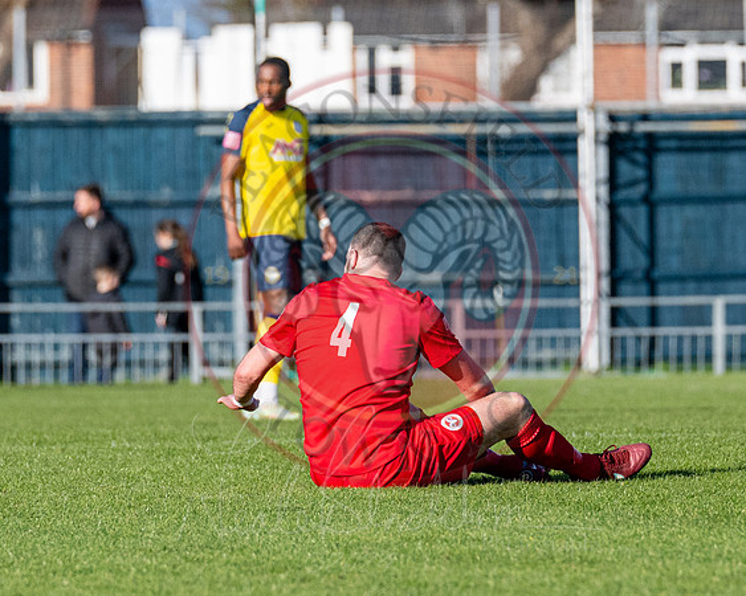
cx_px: 465
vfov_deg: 2.5
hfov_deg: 3.1
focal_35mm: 632
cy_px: 346
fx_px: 13938
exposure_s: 1/5000
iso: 400
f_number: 4
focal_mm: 200
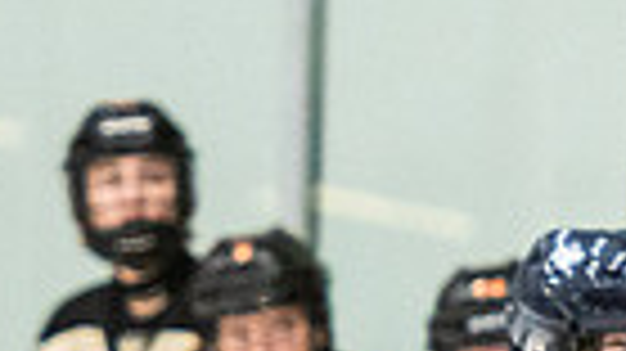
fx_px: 22296
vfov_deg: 0.9
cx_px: 611
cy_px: 655
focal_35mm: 1344
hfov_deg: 1.6
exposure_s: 1/640
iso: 2200
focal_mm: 145
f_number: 2.8
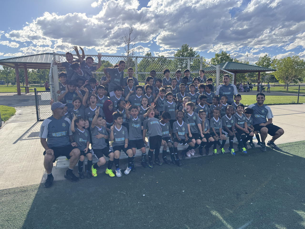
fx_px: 211
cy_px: 114
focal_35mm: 24
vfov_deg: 56.8
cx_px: 152
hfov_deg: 71.6
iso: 80
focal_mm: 6.76
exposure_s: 1/2415
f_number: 1.78
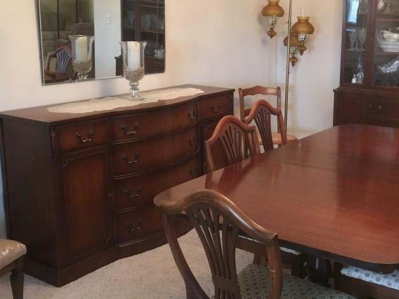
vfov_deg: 30.9
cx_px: 264
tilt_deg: -12.3
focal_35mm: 47
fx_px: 542
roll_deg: -0.2
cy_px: 134
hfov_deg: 40.0
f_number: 2.2
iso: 160
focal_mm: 4.15
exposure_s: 1/30
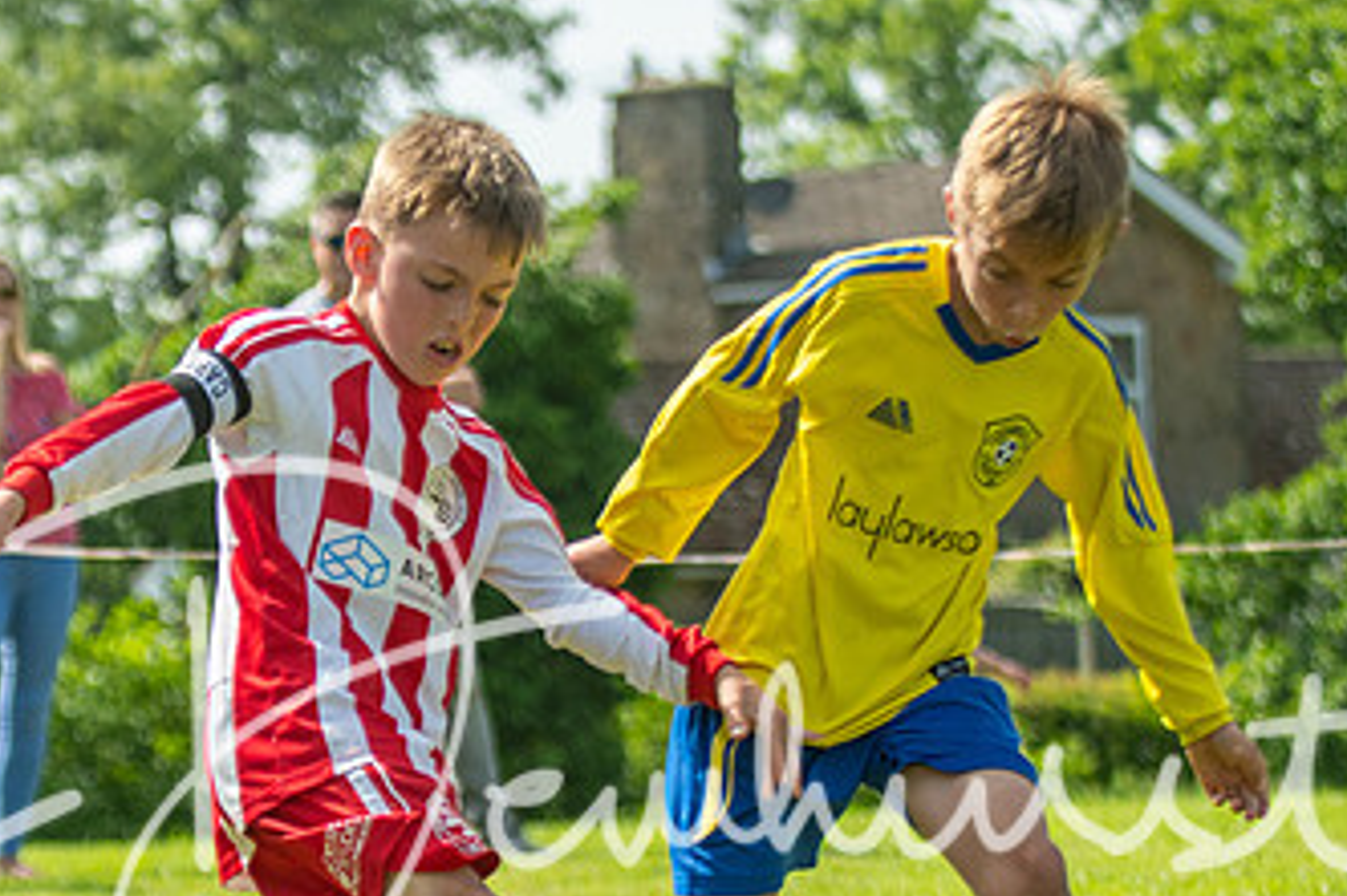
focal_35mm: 232
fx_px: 8676
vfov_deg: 5.9
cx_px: 176
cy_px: 698
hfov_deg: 8.8
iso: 250
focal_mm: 80
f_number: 3.2
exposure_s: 1/2500
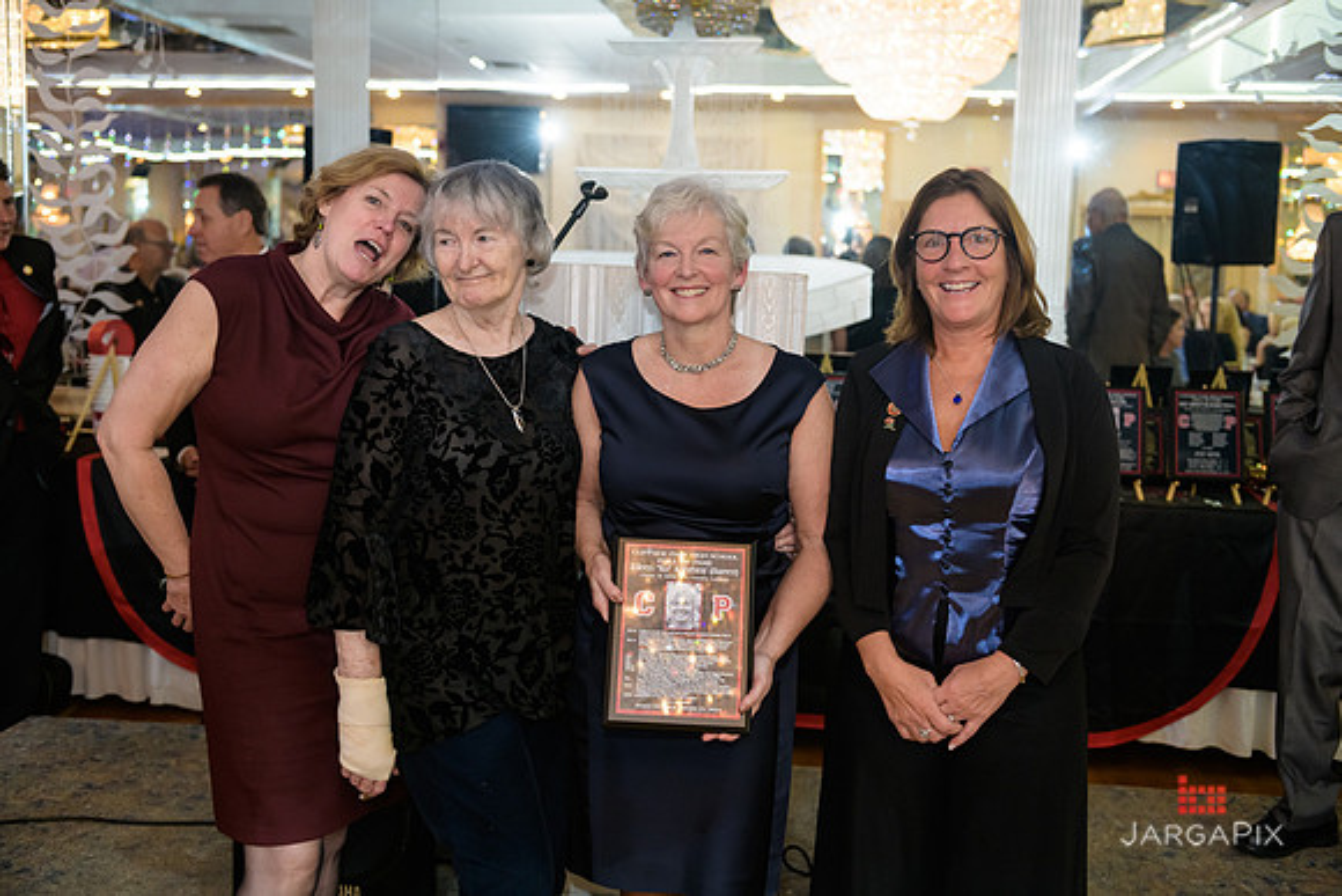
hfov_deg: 46.4
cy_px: 448
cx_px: 671
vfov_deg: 31.9
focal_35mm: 42
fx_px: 1566
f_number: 3.2
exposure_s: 1/125
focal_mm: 42
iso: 1000
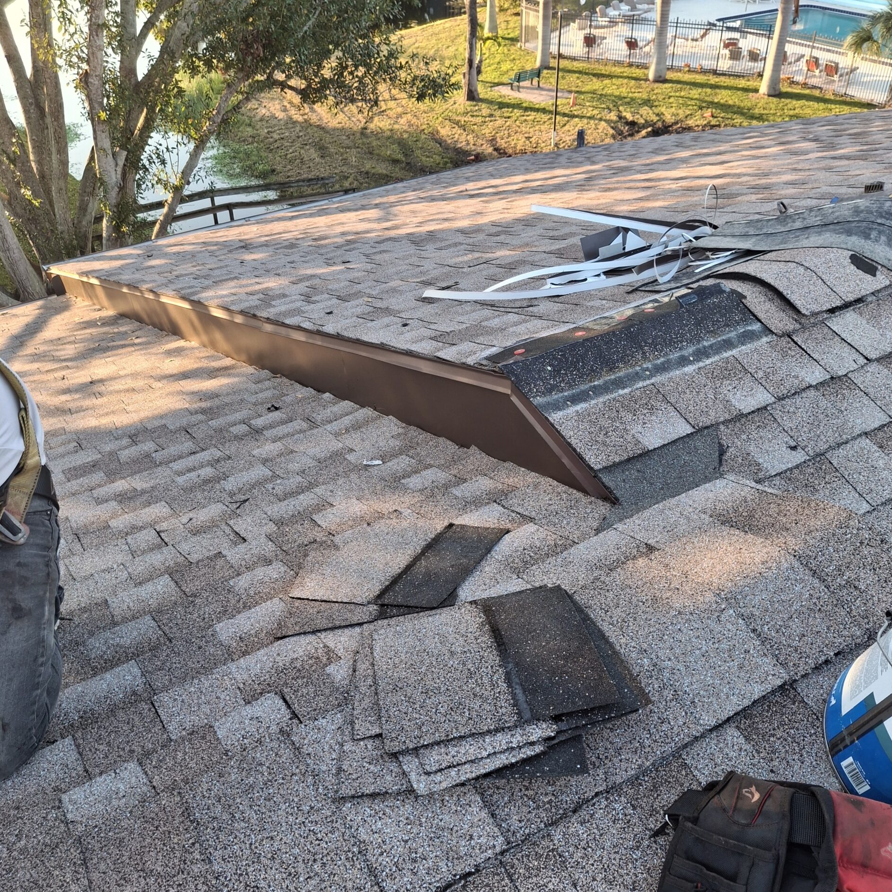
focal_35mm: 30
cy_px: 500
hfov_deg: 54.0
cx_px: 439
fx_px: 875
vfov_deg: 53.9
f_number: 1.8
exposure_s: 1/167
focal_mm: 4.69
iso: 32
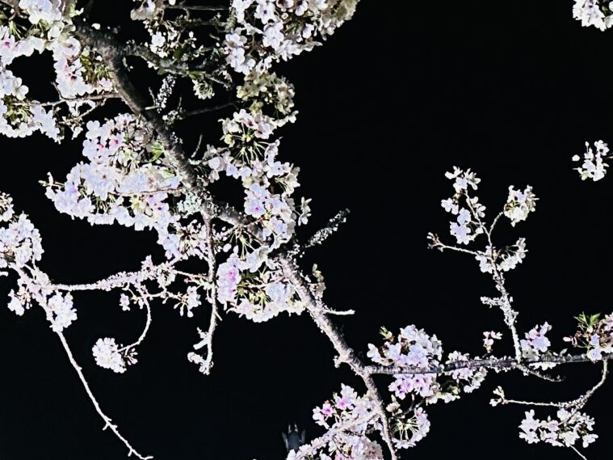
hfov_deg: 23.5
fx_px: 1434
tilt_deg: +38.3
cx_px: 71
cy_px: 481
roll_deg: +0.8
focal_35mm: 81
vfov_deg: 17.7
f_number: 1.78
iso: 640
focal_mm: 6.86
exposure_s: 1/33
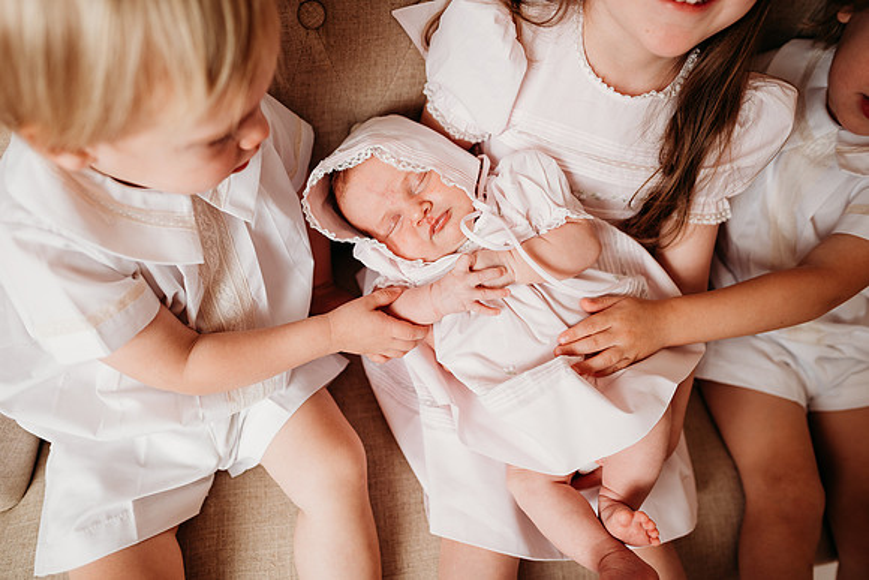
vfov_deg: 53.2
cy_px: 290
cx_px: 434
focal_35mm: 24
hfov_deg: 73.7
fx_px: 579
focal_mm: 24
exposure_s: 1/200
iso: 100
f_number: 2.8
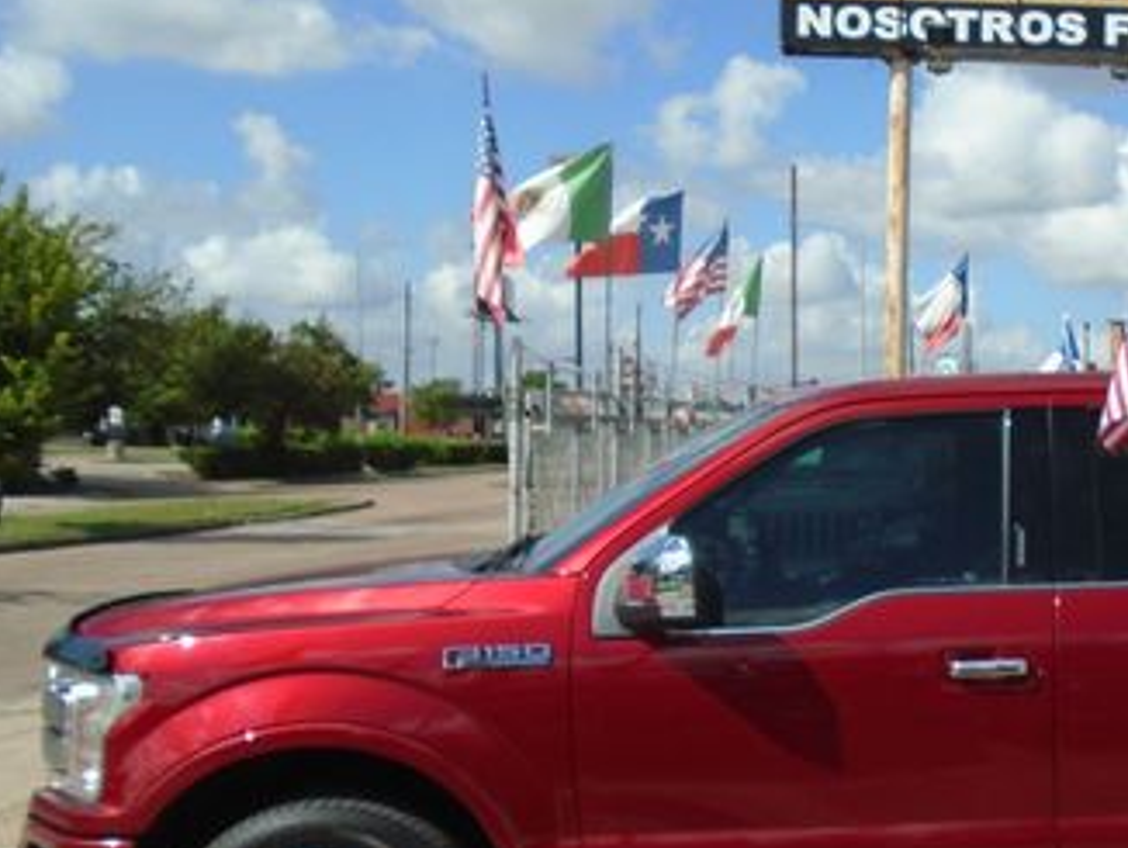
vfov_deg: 28.5
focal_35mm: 51
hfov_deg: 34.7
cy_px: 512
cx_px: 1080
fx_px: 1663
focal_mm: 4.6
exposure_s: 1/250
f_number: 8
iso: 100
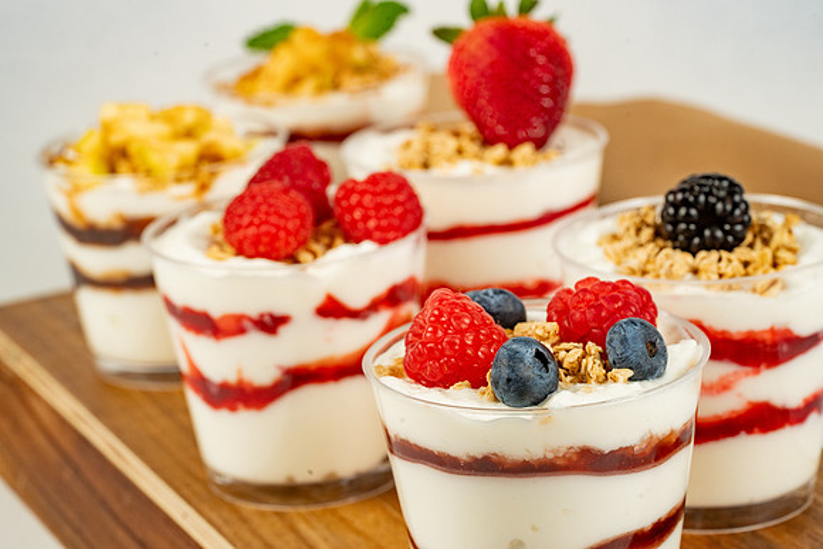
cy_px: 274
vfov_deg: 15.2
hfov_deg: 22.6
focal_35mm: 90
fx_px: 2058
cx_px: 412
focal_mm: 90
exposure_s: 1/200
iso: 800
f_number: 11
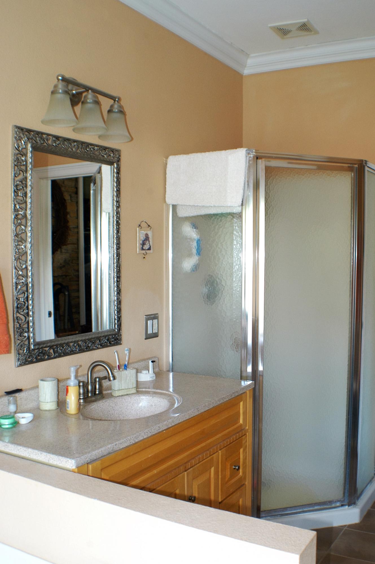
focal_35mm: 46
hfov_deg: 28.9
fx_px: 728
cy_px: 282
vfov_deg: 42.4
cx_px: 188
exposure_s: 1/60
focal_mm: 31
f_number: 4.5
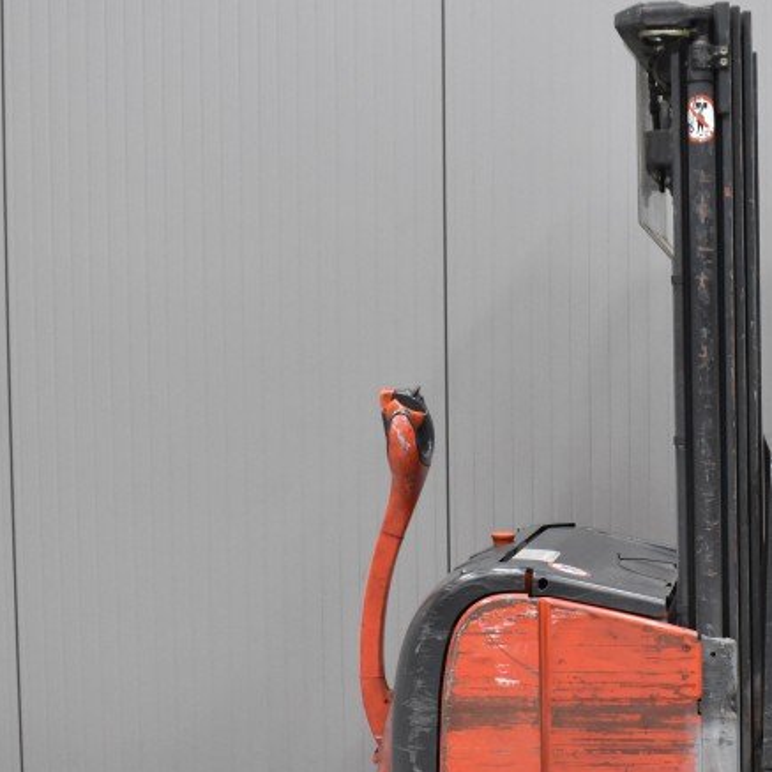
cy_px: 495
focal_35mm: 70
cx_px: 723
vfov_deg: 24.6
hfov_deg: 23.9
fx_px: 1766
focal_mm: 20
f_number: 4.5
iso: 1600
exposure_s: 1/50
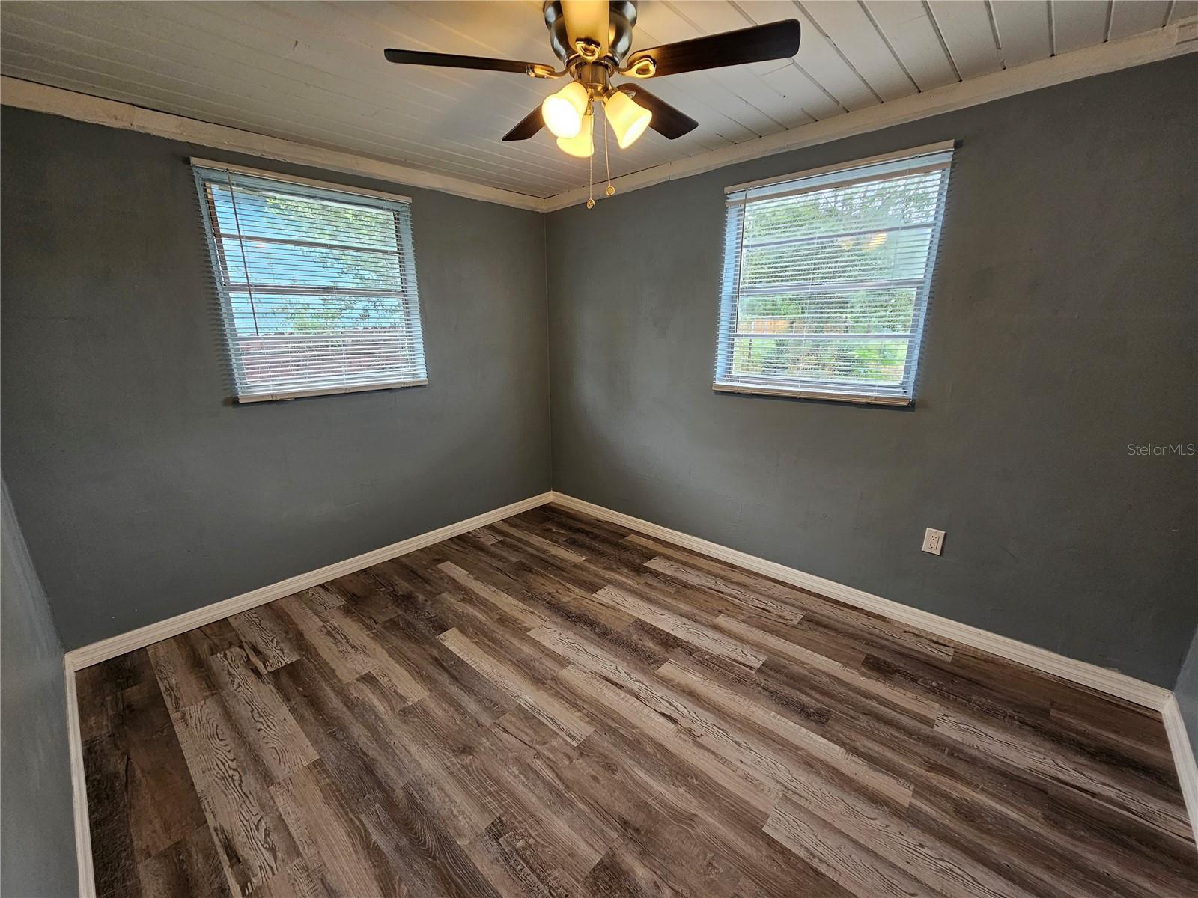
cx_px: 599
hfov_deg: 106.2
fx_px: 450
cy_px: 449
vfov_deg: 89.9
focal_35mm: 13
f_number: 2.2
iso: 100
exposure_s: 1/77
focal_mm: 2.2
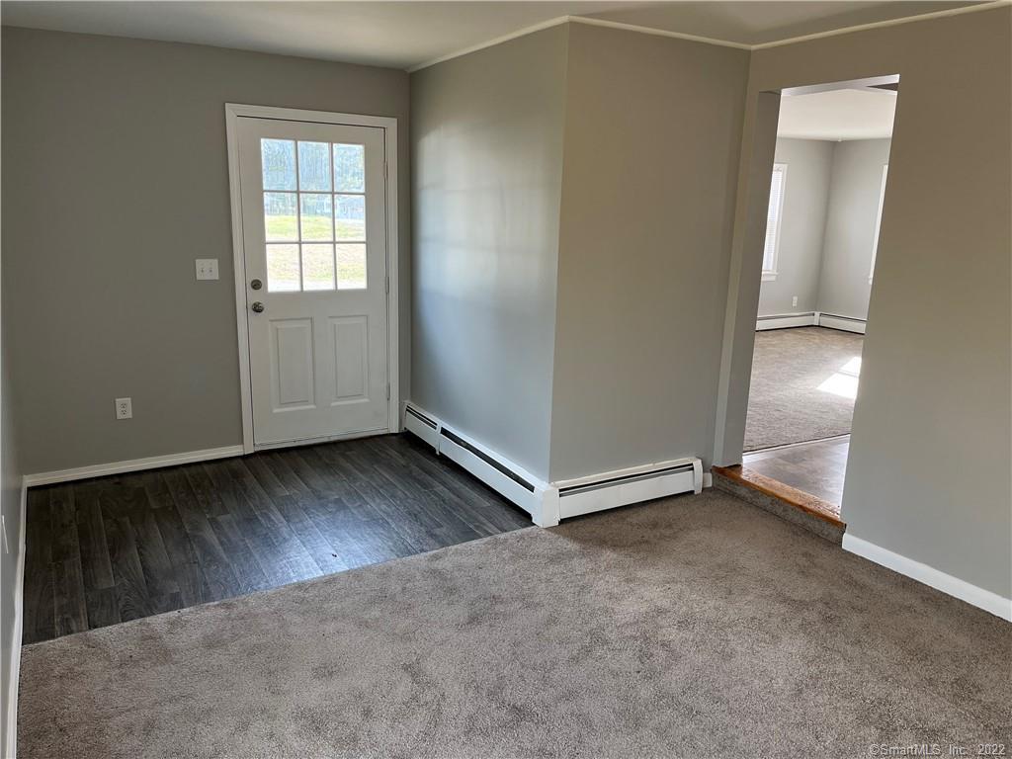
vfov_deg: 53.1
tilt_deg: -13.2
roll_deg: -1.2
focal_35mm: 26
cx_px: 506
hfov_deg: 67.3
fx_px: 760
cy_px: 380
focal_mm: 5.1
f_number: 1.6
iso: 80
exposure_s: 1/120
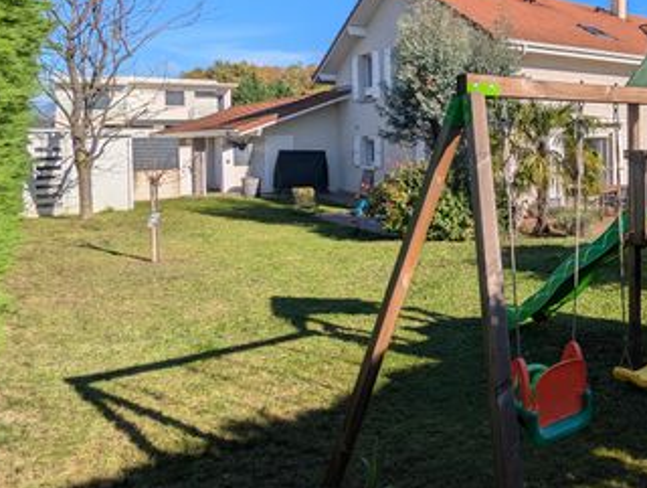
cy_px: 140
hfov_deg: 52.7
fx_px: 562
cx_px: 580
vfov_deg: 45.7
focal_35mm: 30
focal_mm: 2.35
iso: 46
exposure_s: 1/2513
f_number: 2.2
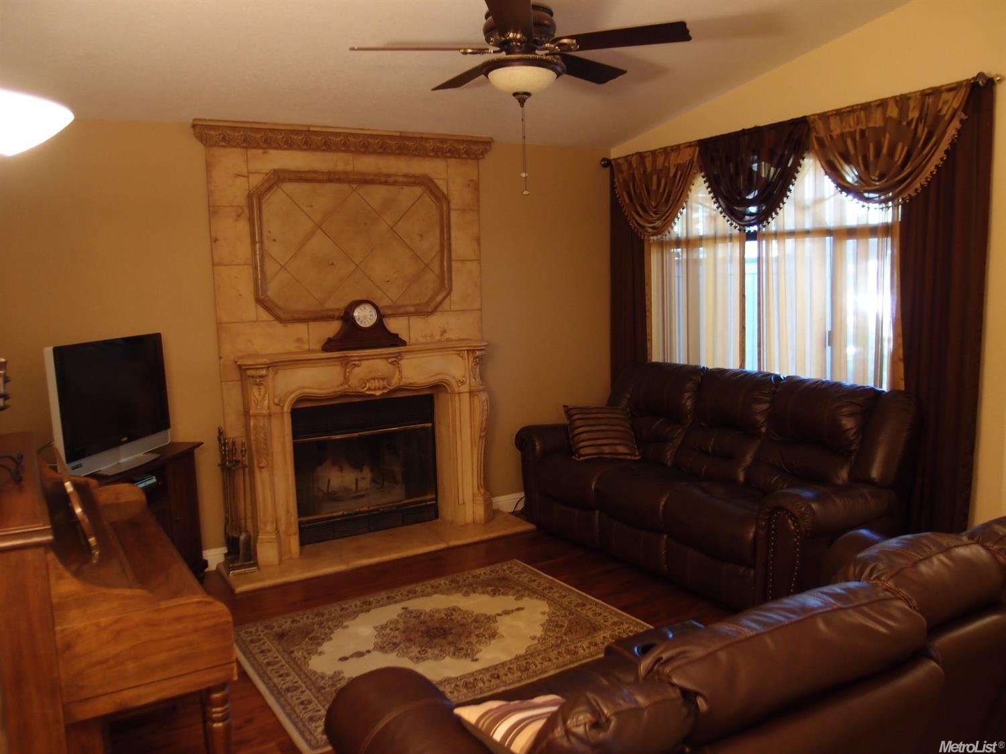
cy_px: 377
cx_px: 503
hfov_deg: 63.5
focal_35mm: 28
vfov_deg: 49.7
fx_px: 813
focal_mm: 6
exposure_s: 1/15
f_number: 1.8
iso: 200
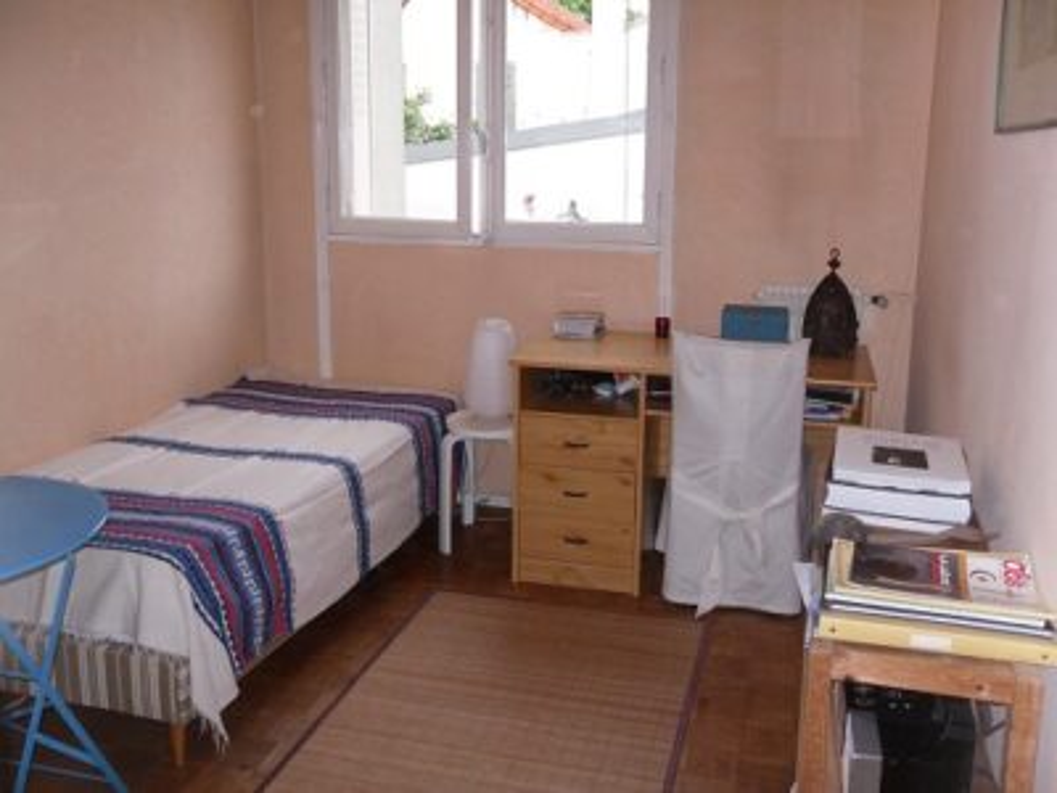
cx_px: 528
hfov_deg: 52.6
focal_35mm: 35
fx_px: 1069
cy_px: 396
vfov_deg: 40.7
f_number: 3.5
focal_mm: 6.3
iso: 100
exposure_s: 1/45
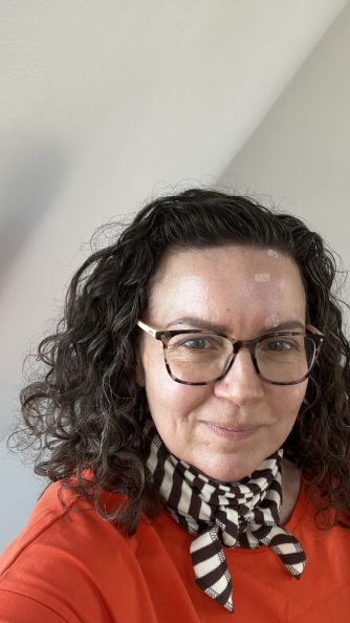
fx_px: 545
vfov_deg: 59.5
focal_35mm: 33
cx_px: 227
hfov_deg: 35.3
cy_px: 310
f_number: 2.2
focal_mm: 2.71
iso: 64
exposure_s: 1/121
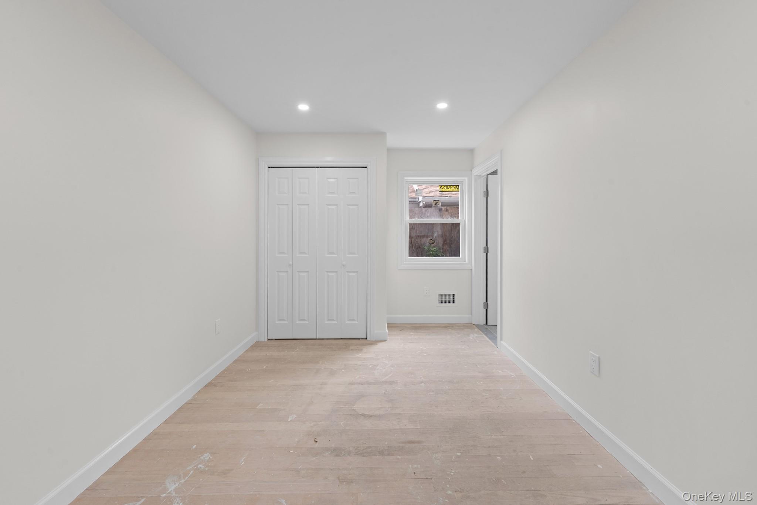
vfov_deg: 81.2
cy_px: 252
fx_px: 294
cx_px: 378
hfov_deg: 104.3
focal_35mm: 14
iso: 320
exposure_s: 1/2.5
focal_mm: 14
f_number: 10
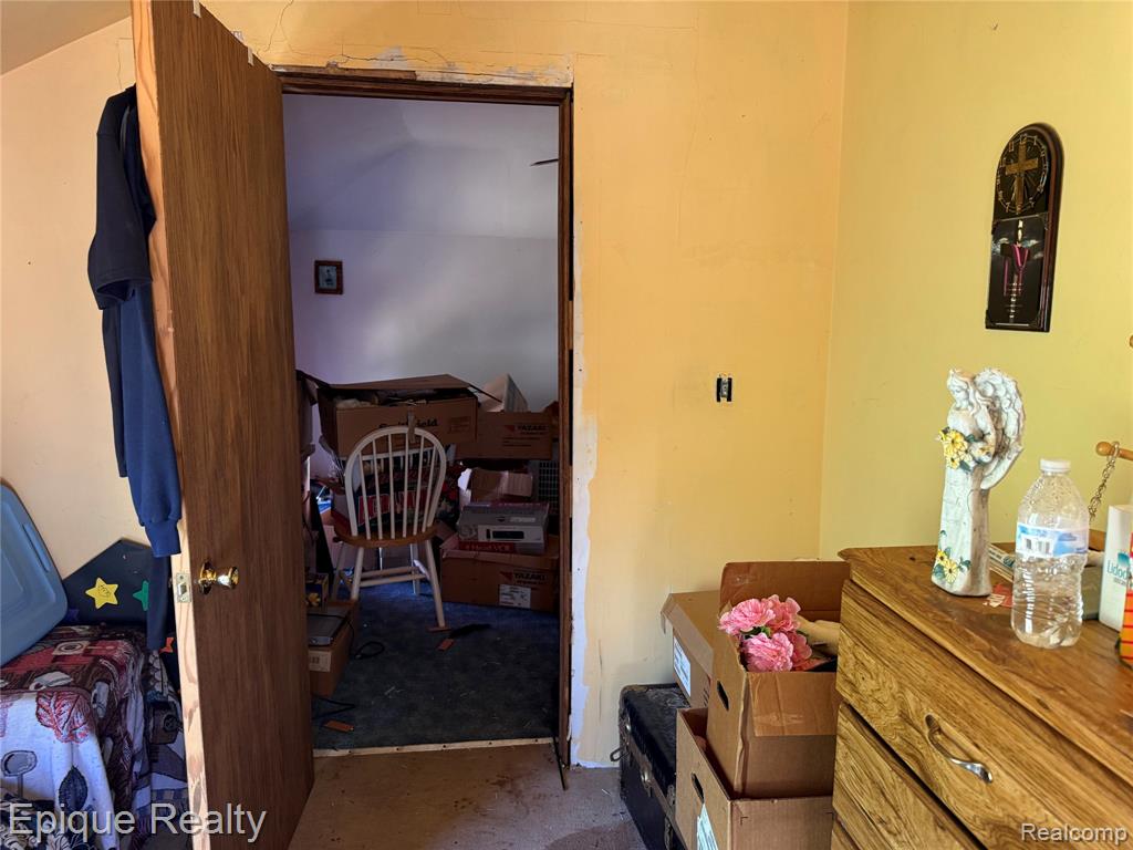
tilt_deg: -7.2
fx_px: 786
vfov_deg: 56.8
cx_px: 566
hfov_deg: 71.6
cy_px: 425
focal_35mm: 24
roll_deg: -0.1
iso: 250
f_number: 1.78
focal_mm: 6.76
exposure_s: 1/60
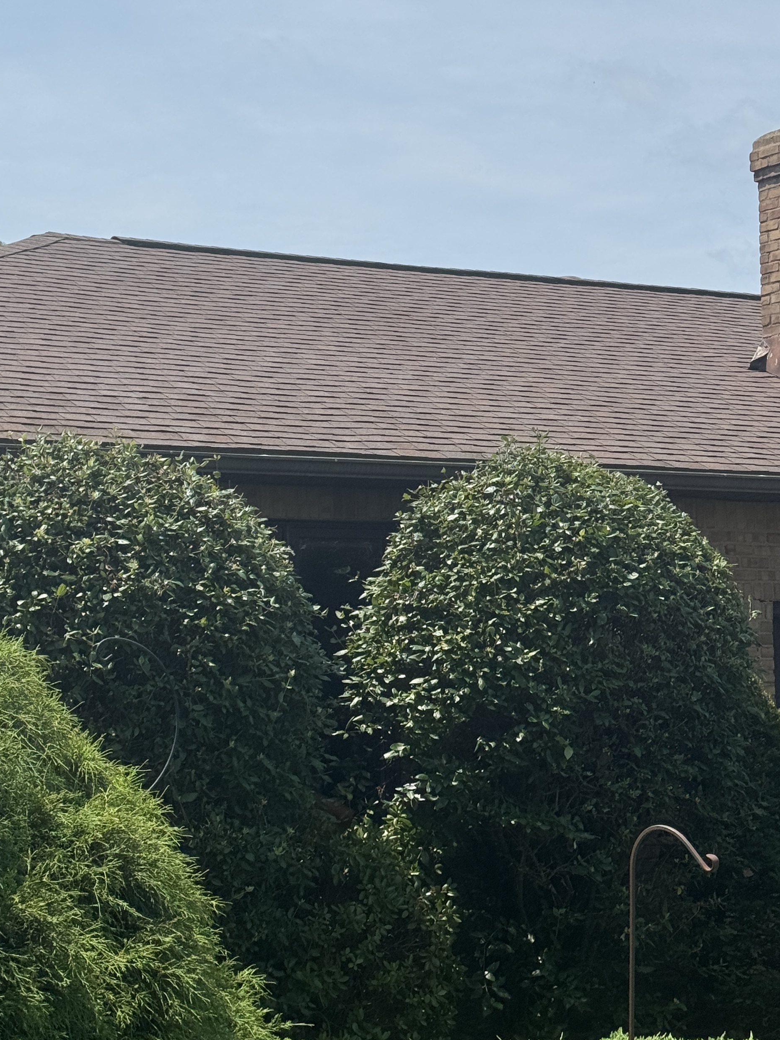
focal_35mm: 78
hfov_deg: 18.9
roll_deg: +0.9
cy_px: 402
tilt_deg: +6.8
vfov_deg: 25.0
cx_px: 389
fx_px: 2343
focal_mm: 6.76
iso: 64
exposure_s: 1/7092
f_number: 1.78
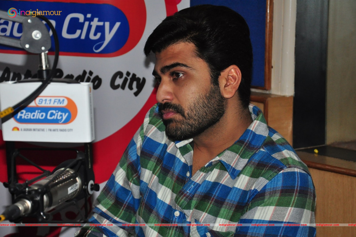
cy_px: 118
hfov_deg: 20.6
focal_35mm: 99
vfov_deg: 13.8
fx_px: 978
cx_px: 178
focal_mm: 66
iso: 1000
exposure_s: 1/125
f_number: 5.6
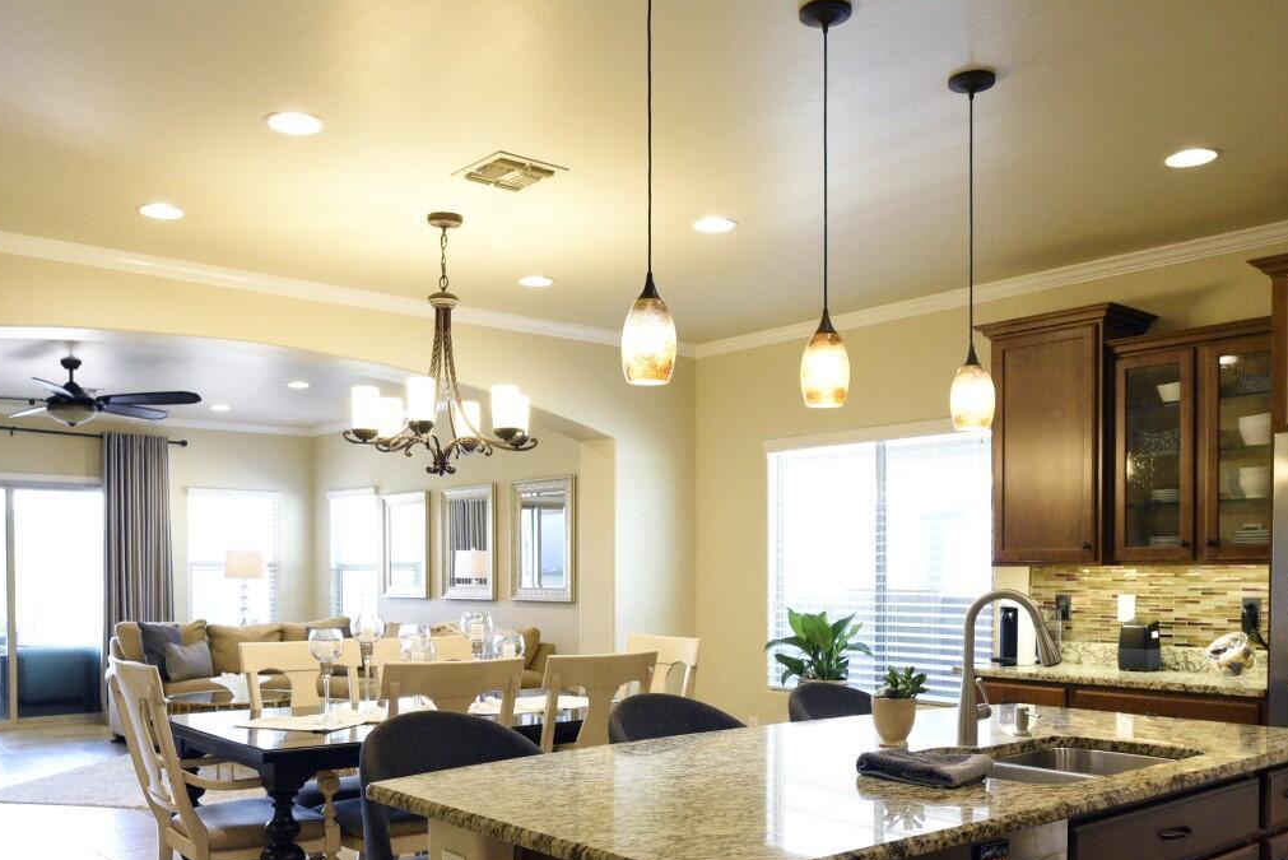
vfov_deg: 40.5
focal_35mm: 32
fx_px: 1145
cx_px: 585
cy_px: 596
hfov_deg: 58.6
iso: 5000
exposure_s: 1/125
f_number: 5
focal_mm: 20
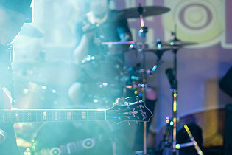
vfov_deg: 14.8
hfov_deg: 22.0
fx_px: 593
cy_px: 31
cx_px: 68
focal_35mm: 92
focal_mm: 50
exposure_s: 1/100
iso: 800
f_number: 2
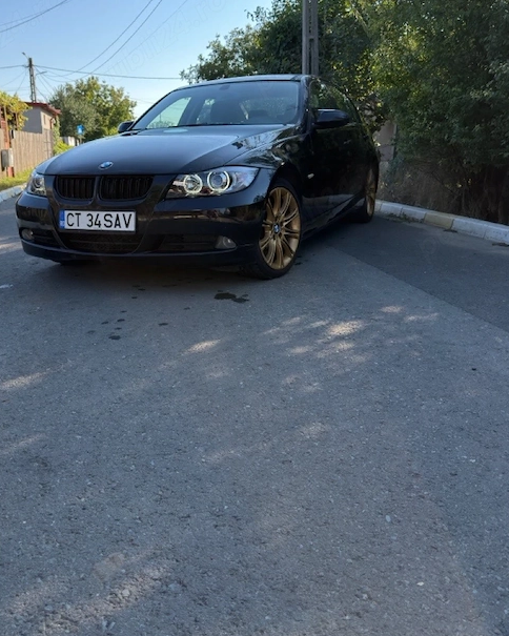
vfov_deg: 56.4
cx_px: 200
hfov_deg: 46.8
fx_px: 584
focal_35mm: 31
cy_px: 231
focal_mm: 6.76
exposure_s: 1/2347
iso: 80
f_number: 1.78
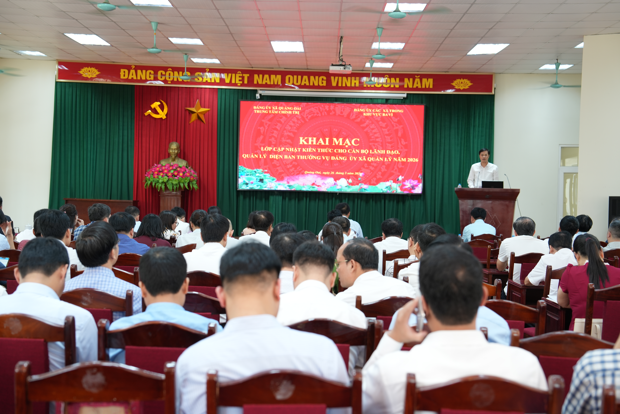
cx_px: 310
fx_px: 827
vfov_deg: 28.1
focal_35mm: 48
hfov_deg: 41.1
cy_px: 207
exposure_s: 1/40
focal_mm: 48
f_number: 3.5
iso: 400
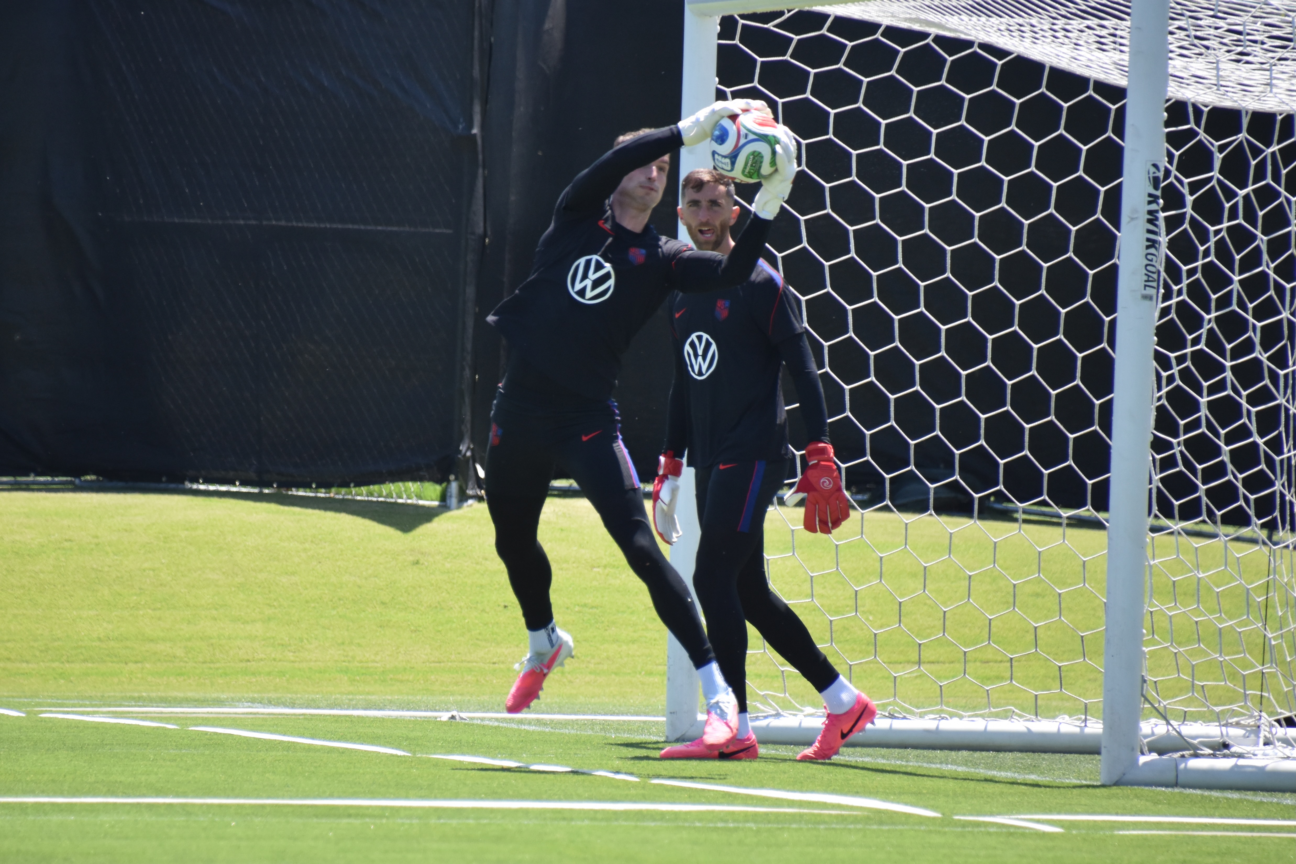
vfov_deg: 3.1
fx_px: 16198
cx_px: 648
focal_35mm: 450
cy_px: 432
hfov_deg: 4.6
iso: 640
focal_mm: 300
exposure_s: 1/1000
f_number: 6.3
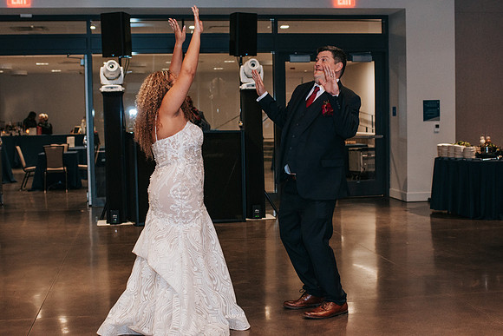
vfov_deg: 25.8
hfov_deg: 37.8
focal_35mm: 52
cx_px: 252
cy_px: 168
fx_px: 734
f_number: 2.8
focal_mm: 35
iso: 800
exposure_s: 1/160
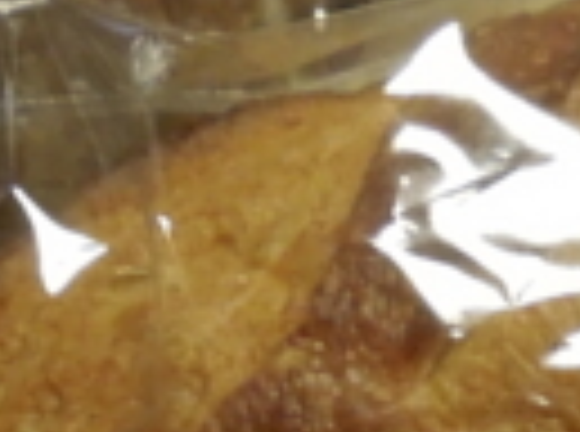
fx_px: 3325
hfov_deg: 9.7
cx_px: 827
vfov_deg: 7.1
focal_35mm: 199
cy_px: 940
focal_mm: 4.5
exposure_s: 1/20
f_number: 3.3
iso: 400
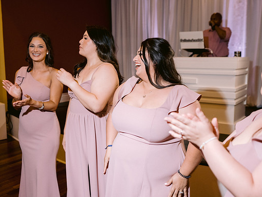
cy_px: 96
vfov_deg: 35.2
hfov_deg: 45.7
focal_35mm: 41
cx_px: 137
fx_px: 310
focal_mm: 35
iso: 1600
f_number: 2.8
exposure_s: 1/125
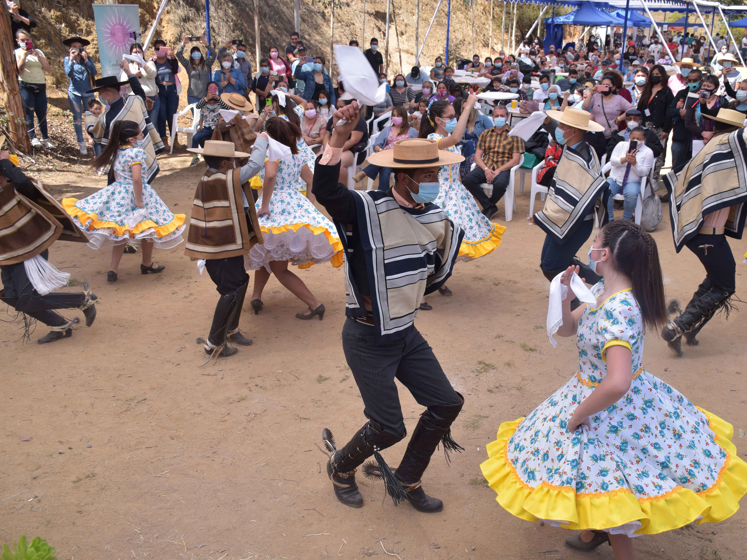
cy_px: 278
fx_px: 777
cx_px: 418
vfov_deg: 39.7
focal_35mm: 36
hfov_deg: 51.2
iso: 200
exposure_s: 1/400
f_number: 6.3
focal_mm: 22
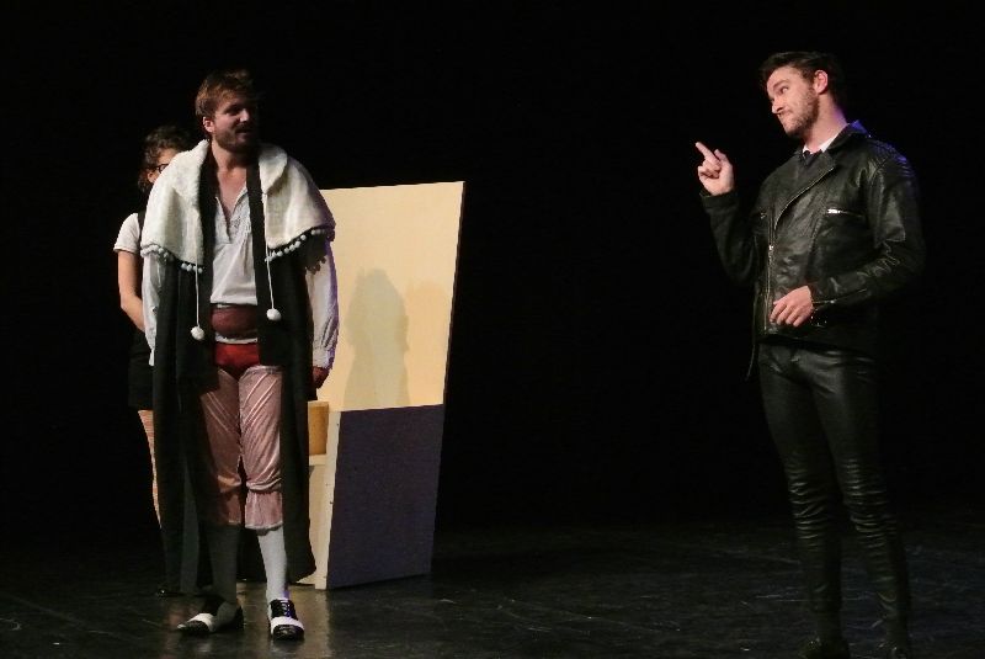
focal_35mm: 81
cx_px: 492
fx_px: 2218
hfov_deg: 25.0
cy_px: 330
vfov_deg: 16.9
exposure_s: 1/60
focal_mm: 30
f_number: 7.1
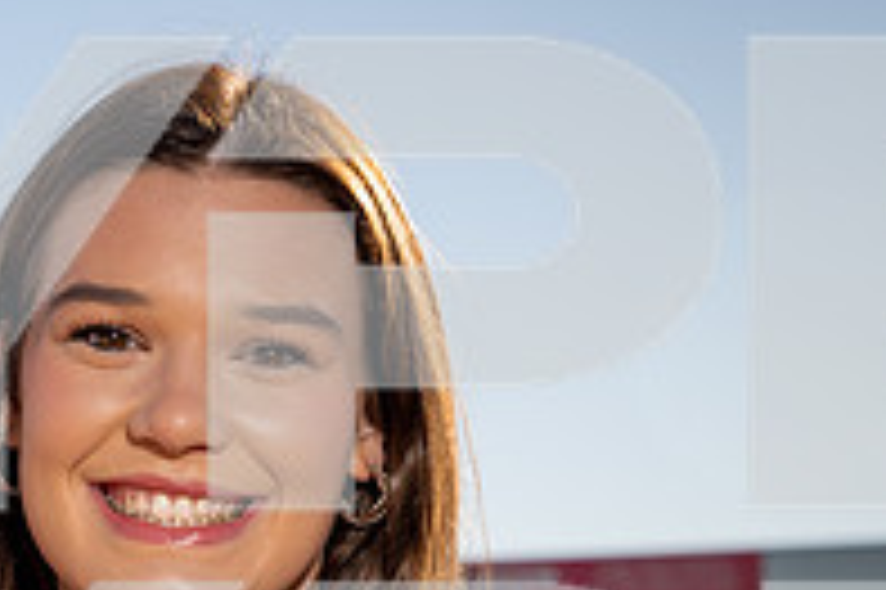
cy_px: 822
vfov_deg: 8.0
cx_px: 135
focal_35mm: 168
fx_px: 4131
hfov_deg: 12.2
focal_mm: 57
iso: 100
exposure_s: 1/250
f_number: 5.6
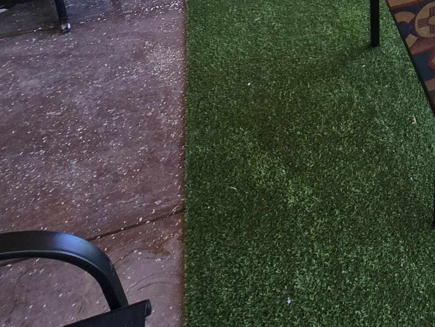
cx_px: 454
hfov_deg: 35.7
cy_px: -134
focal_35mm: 47
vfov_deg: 25.1
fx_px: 591
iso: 50
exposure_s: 1/129
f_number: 2.2
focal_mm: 2.2
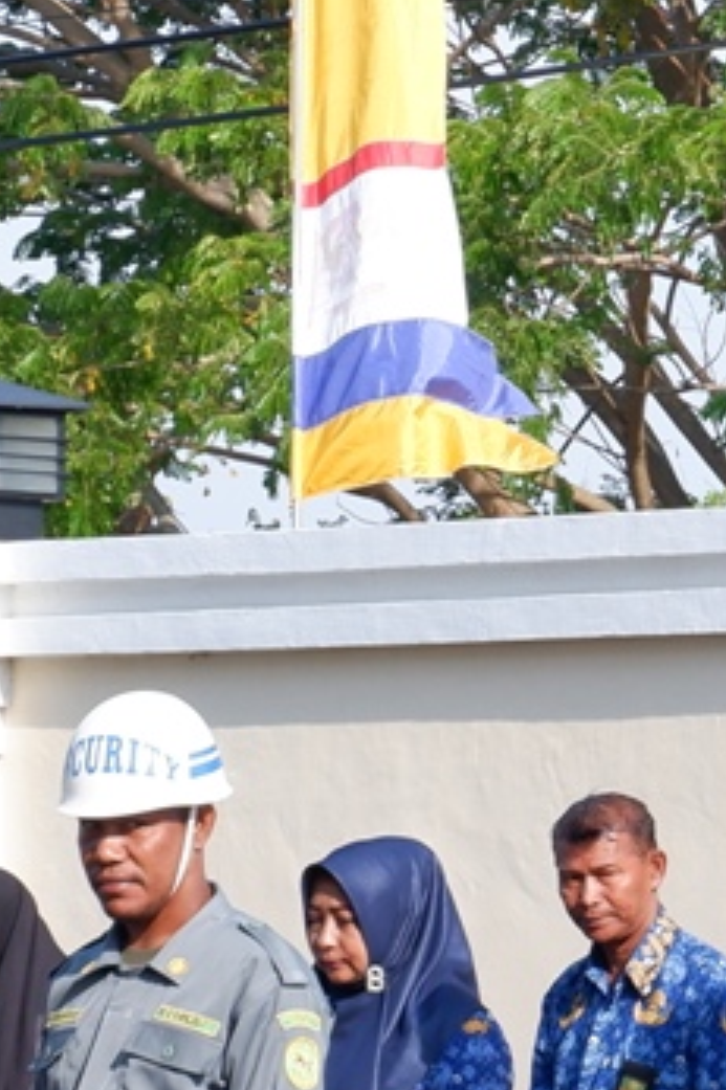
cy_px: 892
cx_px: 1113
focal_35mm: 294
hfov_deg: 4.6
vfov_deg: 7.0
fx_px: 8902
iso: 200
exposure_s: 1/180
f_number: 8
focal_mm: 45
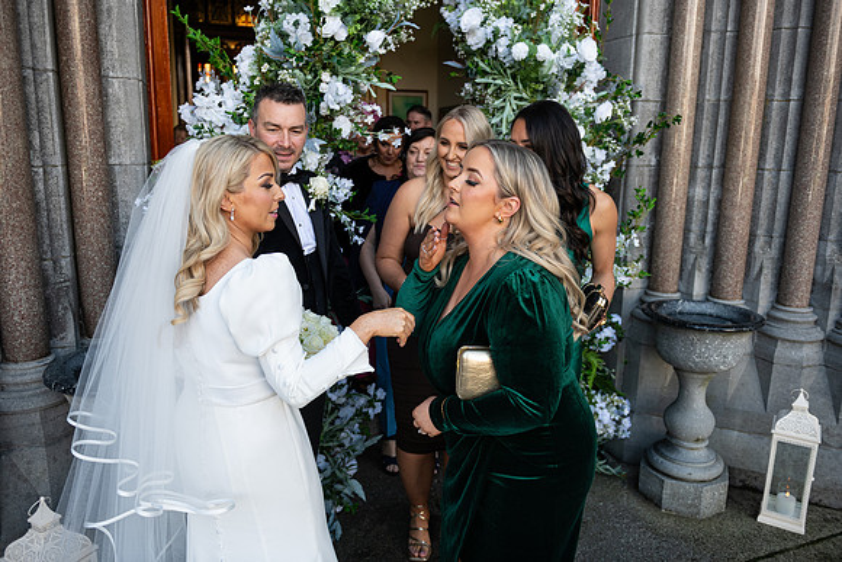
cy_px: 281
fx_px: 632
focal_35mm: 27
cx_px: 421
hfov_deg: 67.4
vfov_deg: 48.0
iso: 500
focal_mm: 27
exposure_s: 1/640
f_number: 3.5
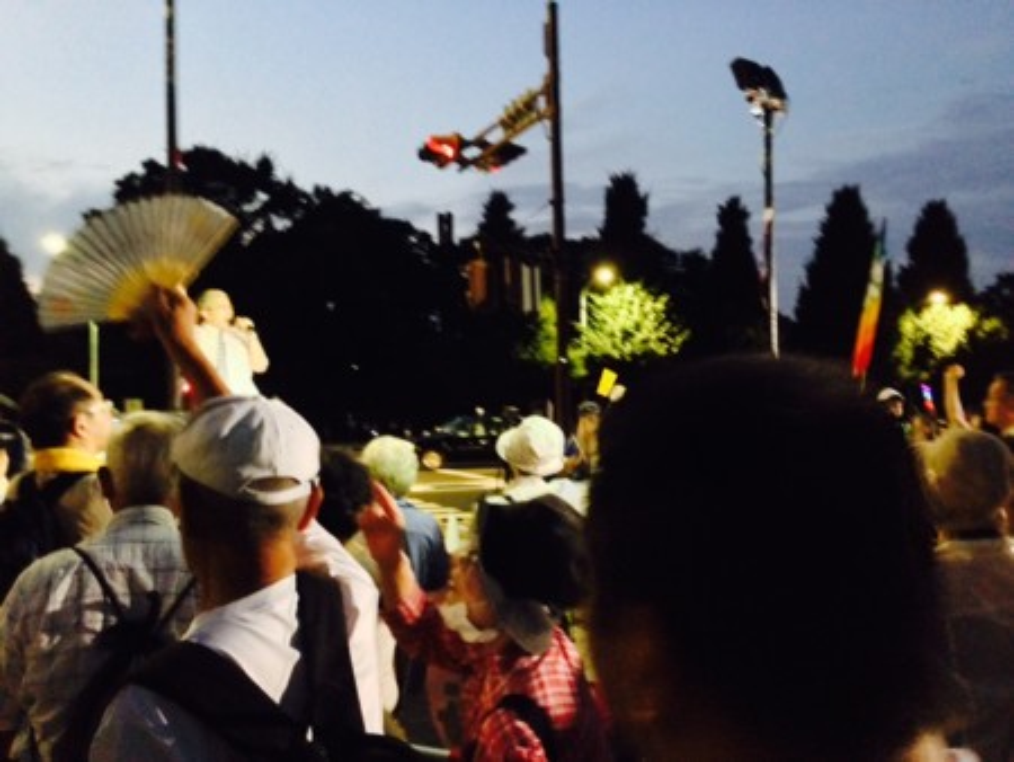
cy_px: 381
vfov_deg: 43.0
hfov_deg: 55.3
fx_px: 967
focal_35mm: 33
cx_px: 507
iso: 800
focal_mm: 4.12
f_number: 2.4
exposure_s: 1/15
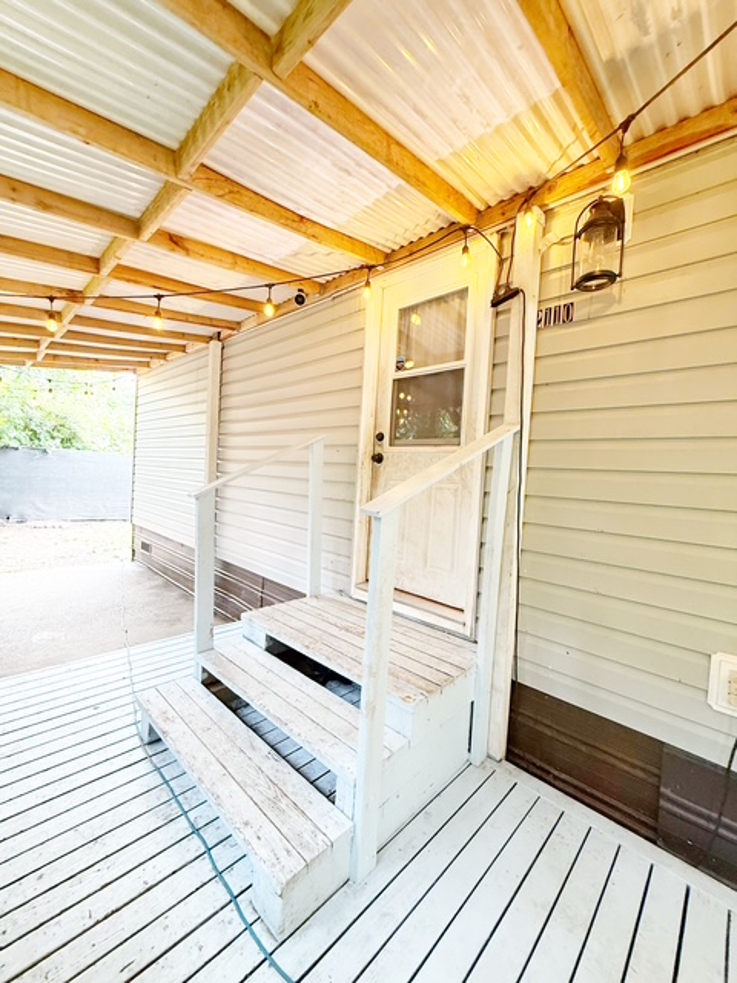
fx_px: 397
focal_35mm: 14
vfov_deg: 102.1
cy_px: 492
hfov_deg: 85.7
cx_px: 368
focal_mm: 2.22
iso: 320
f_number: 2.2
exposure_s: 1/60
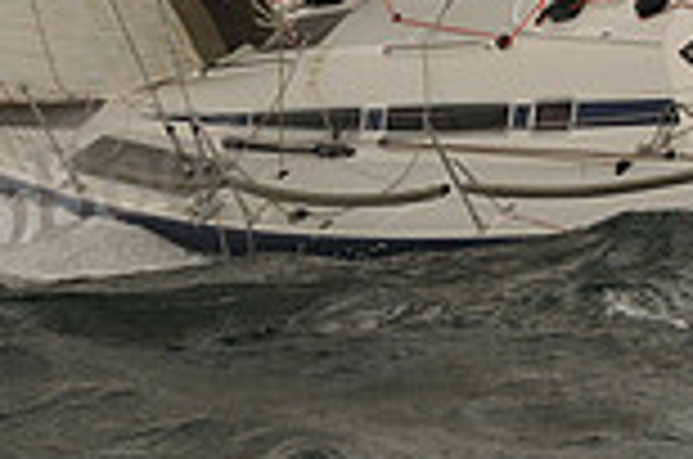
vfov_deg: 3.4
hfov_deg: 5.2
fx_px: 7607
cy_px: -97
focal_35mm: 396
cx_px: 608
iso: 200
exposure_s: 1/800
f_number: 4.5
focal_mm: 70
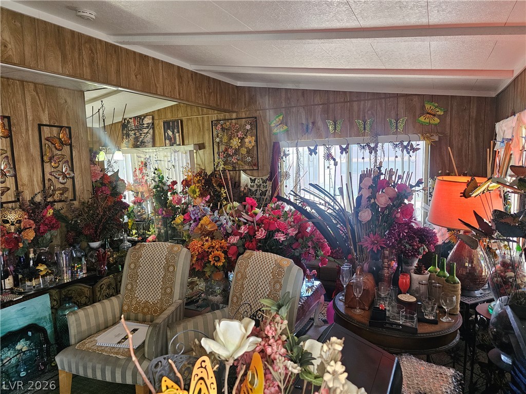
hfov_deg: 73.9
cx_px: 263
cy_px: 197
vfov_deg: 58.9
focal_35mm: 23
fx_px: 349
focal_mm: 6.3
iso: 640
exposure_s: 1/120
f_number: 1.7
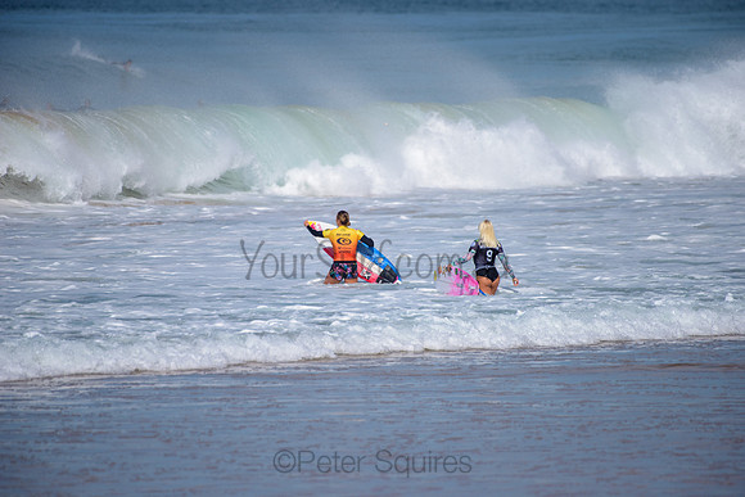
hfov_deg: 4.1
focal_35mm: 500
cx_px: 372
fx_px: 10349
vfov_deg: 2.8
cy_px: 248
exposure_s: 1/2000
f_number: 5.6
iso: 160
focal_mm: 500
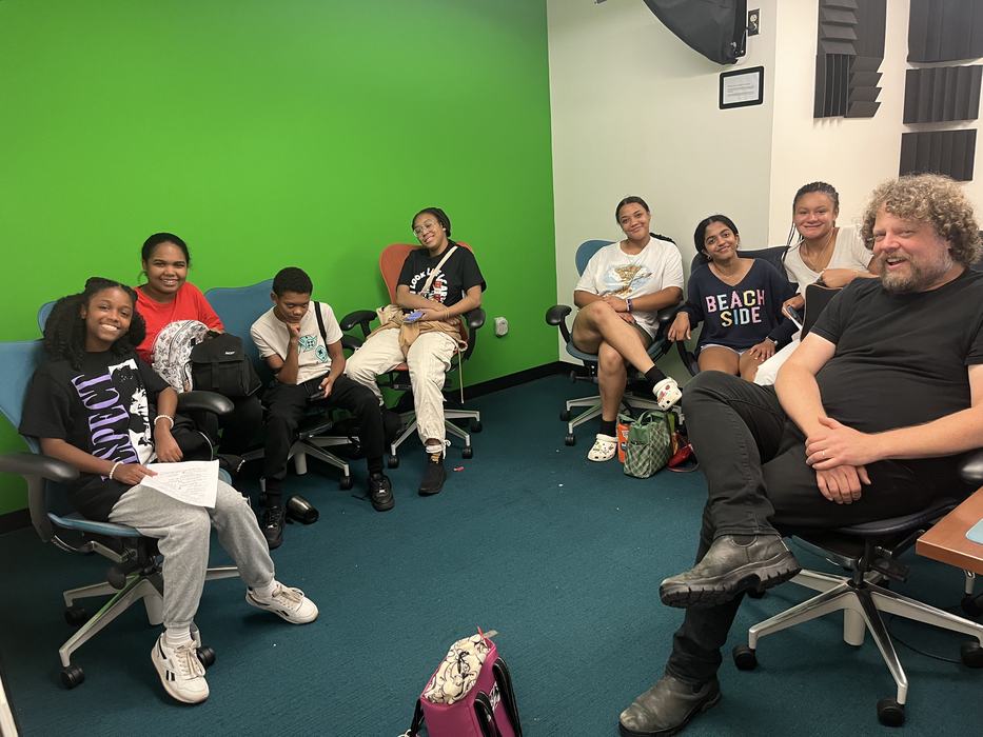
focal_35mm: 26
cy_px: 368
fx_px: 738
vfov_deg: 53.1
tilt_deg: -16.6
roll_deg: +3.4
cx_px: 492
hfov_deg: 67.3
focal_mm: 5.1
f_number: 1.6
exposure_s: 1/60
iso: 400
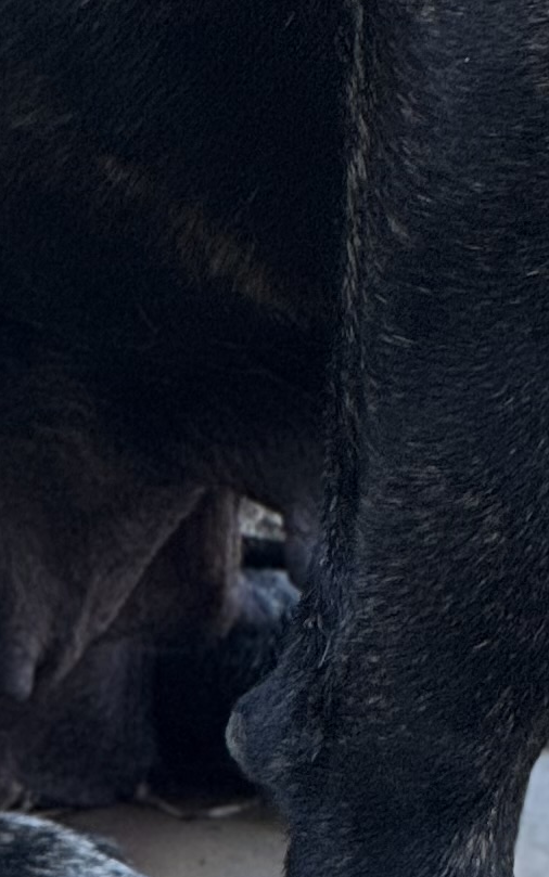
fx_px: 15169
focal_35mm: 634
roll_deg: -1.6
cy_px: -425
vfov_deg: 3.3
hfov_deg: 2.1
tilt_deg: -19.3
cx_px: 1218
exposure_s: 1/284
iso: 50
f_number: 2.8
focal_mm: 15.66
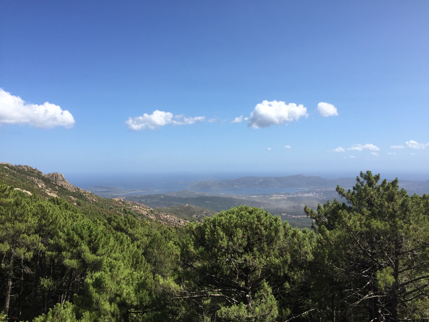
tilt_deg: +1.1
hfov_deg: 61.7
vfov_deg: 48.2
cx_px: 214
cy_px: 161
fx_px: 359
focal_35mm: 29
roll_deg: +0.4
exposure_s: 1/2198
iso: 32
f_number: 2.2
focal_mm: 4.15
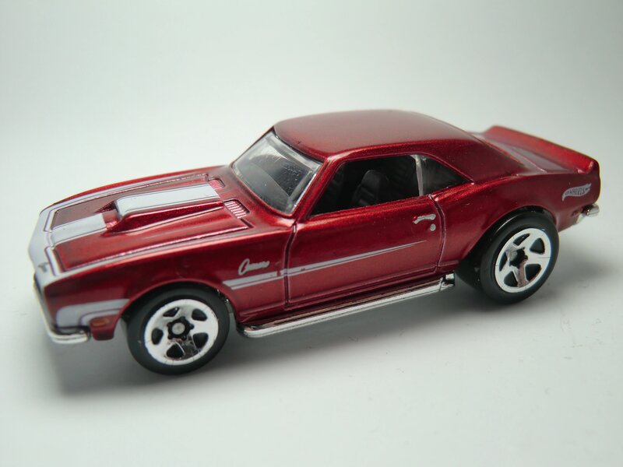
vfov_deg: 41.8
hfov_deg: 54.0
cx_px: 312
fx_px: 612
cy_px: 234
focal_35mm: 34
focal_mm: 6.1
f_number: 3.6
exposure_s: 1/160
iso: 64
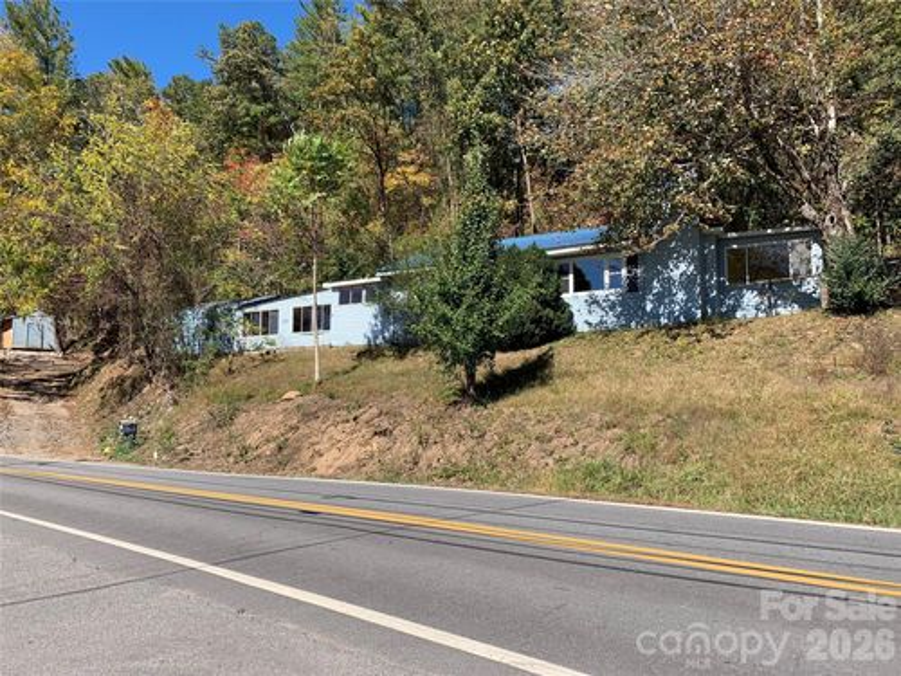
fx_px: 677
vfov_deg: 53.1
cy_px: 338
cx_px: 450
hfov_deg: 67.3
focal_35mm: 26
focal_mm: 4.25
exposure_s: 1/1468
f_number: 1.8
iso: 25
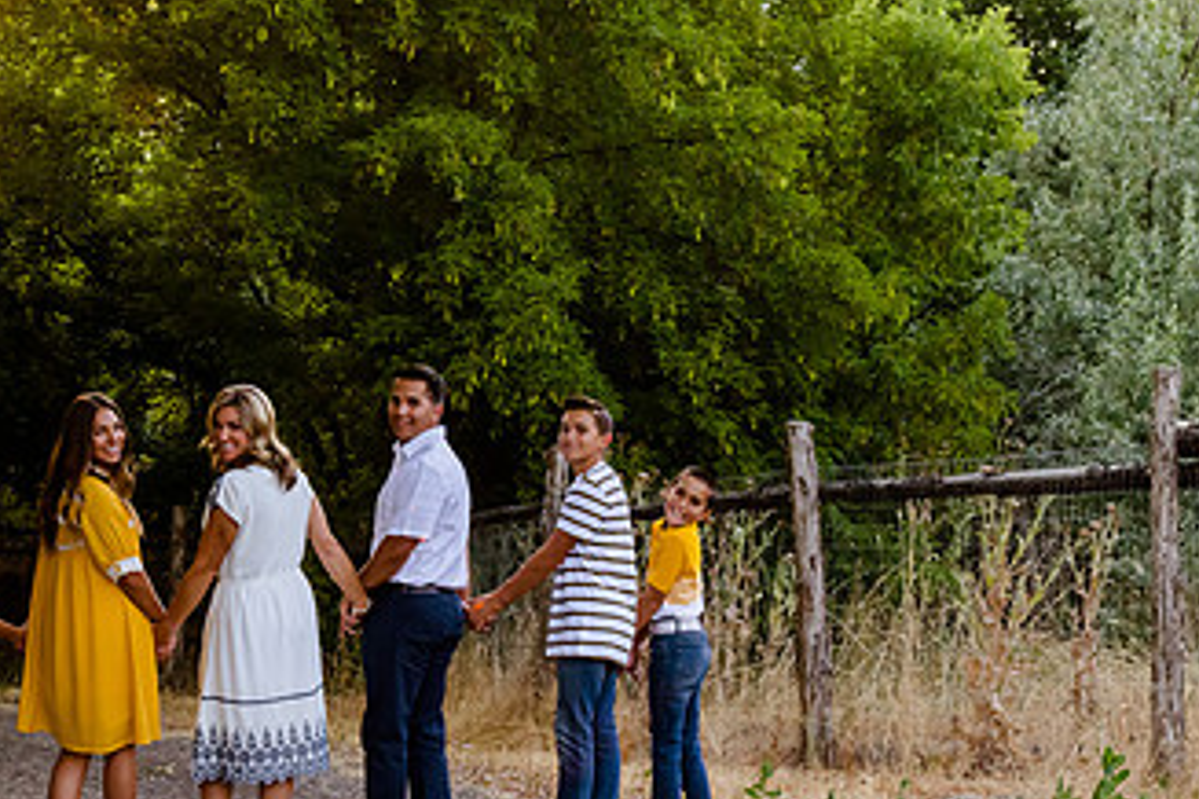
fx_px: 2731
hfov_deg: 24.4
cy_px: 296
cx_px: 256
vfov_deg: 16.6
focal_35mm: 82
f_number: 10
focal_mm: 35
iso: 1000
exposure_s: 1/200
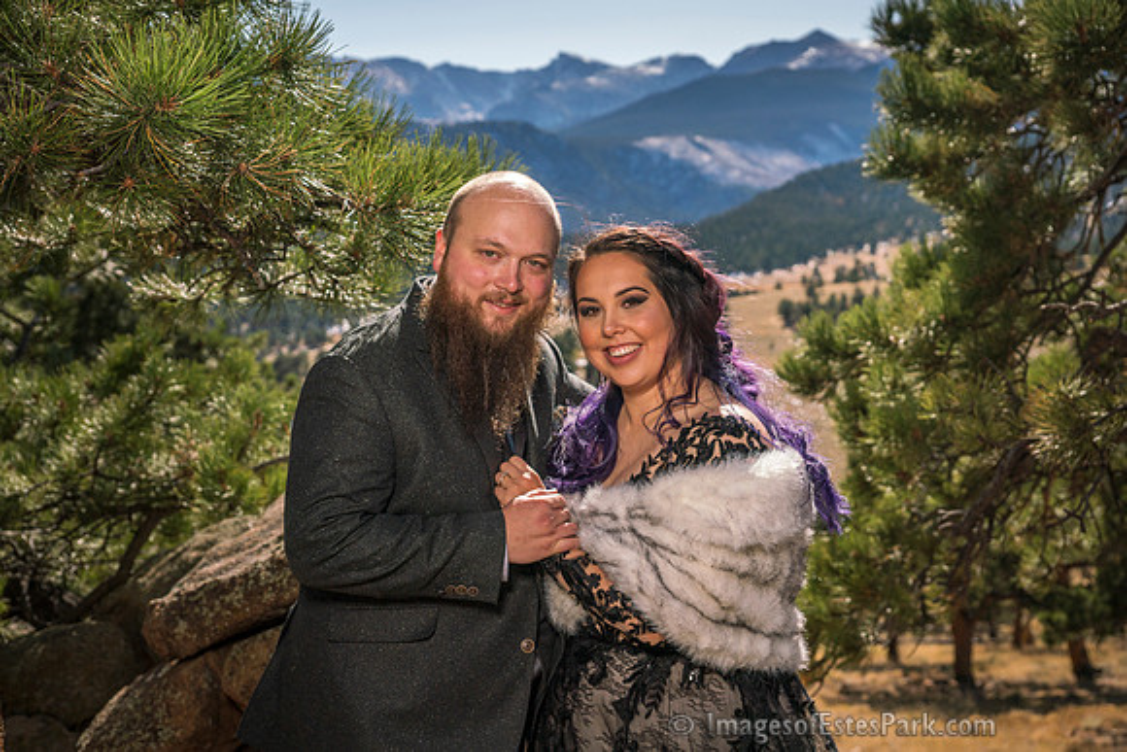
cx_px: 564
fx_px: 1252
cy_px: 376
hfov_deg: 48.4
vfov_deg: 33.4
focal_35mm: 40
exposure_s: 1/2000
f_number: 4.5
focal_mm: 40
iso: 200
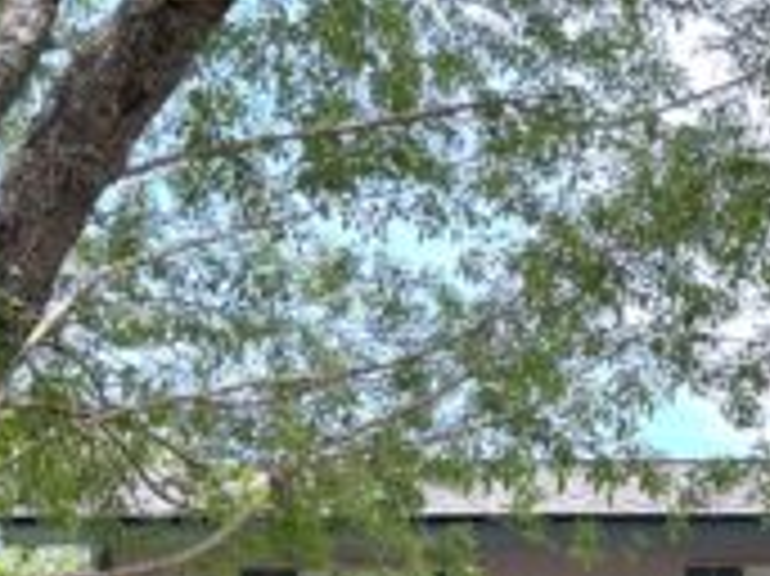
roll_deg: -0.4
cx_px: 844
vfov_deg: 16.4
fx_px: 1801
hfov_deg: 22.8
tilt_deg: +5.0
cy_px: 896
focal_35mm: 81
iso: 50
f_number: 1.6
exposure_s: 1/811
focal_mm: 5.96
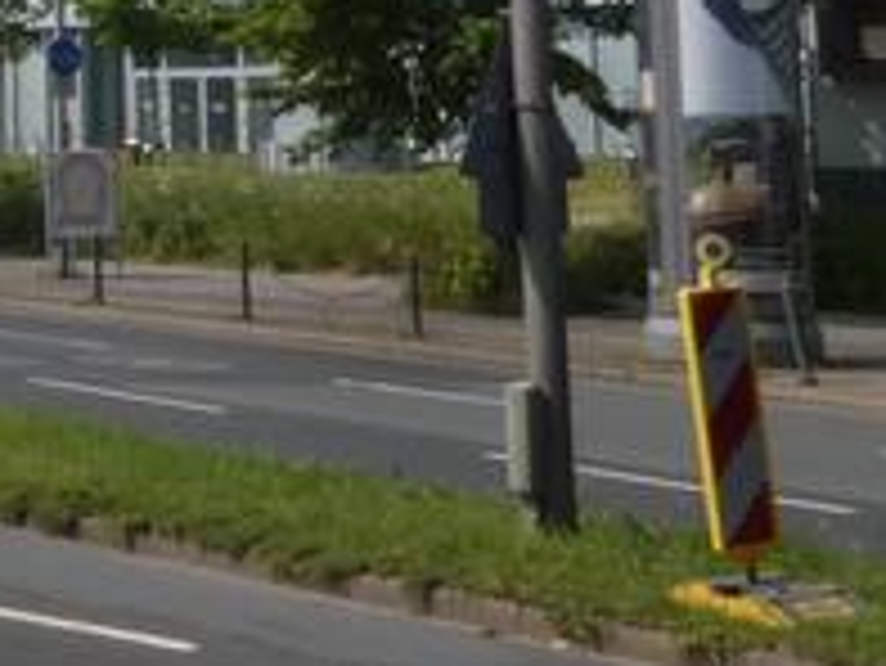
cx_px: -657
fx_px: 2664
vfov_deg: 13.6
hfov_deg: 16.2
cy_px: -243
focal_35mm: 104
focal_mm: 3.6
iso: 80
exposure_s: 1/250
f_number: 8
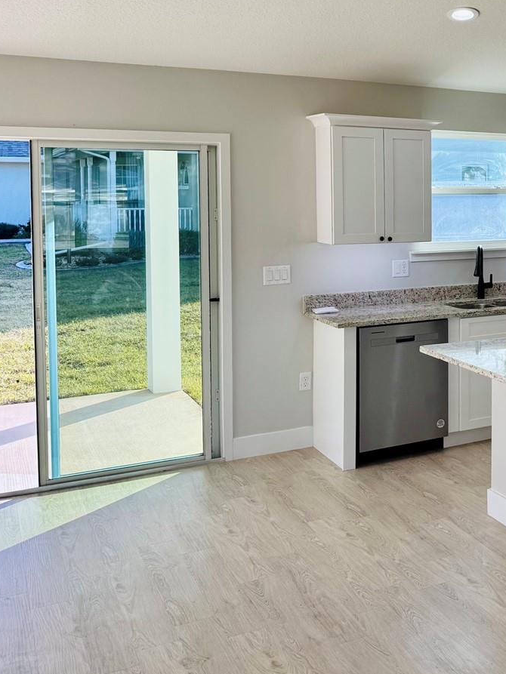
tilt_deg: -2.7
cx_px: 559
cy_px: 226
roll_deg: +0.6
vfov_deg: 43.3
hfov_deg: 30.1
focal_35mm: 43
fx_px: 838
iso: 80
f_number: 1.78
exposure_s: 1/633
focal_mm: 6.76
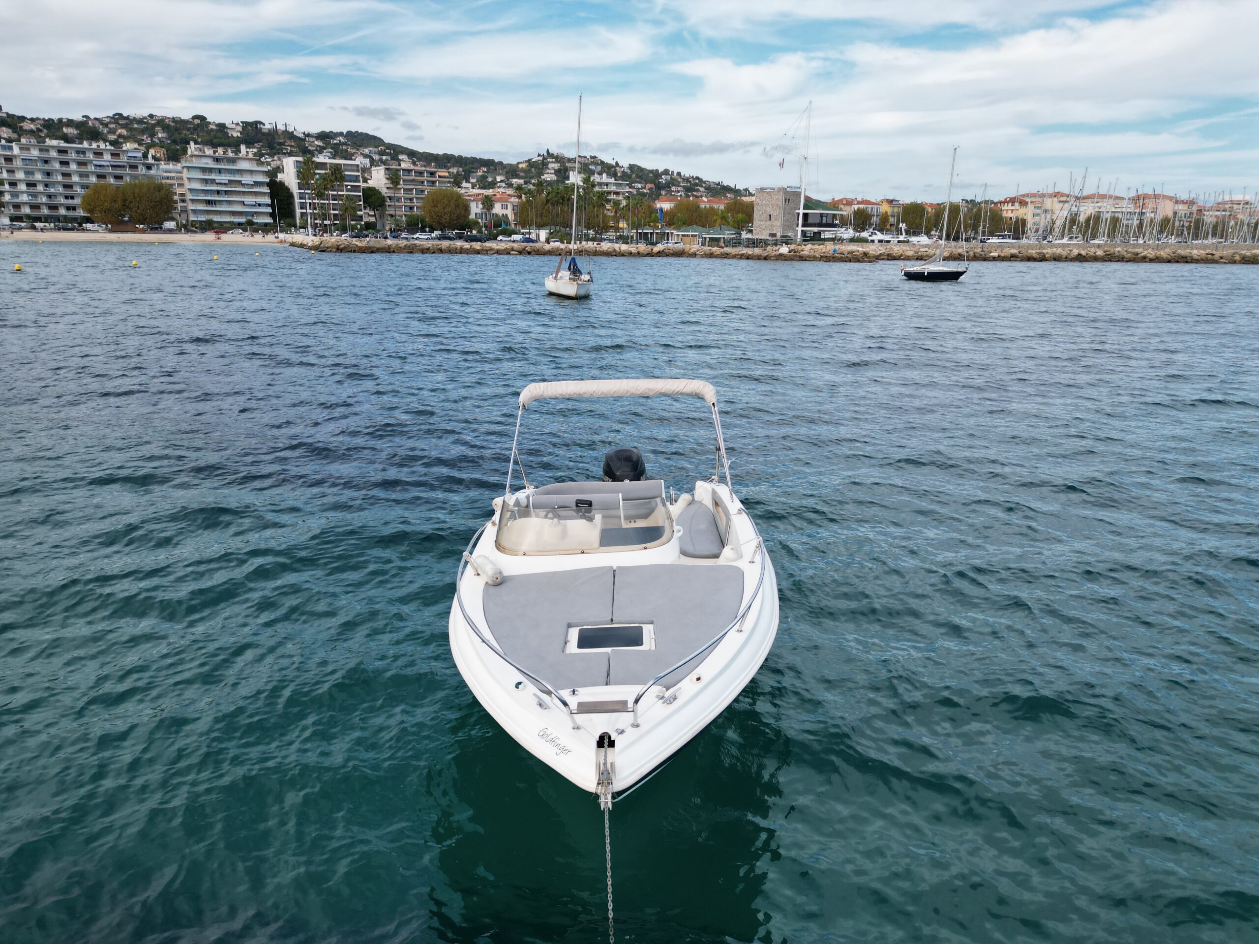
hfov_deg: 71.6
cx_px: 630
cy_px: 472
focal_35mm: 24
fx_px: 873
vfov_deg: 56.8
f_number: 1.7
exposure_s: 1/2500
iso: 200
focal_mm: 6.72
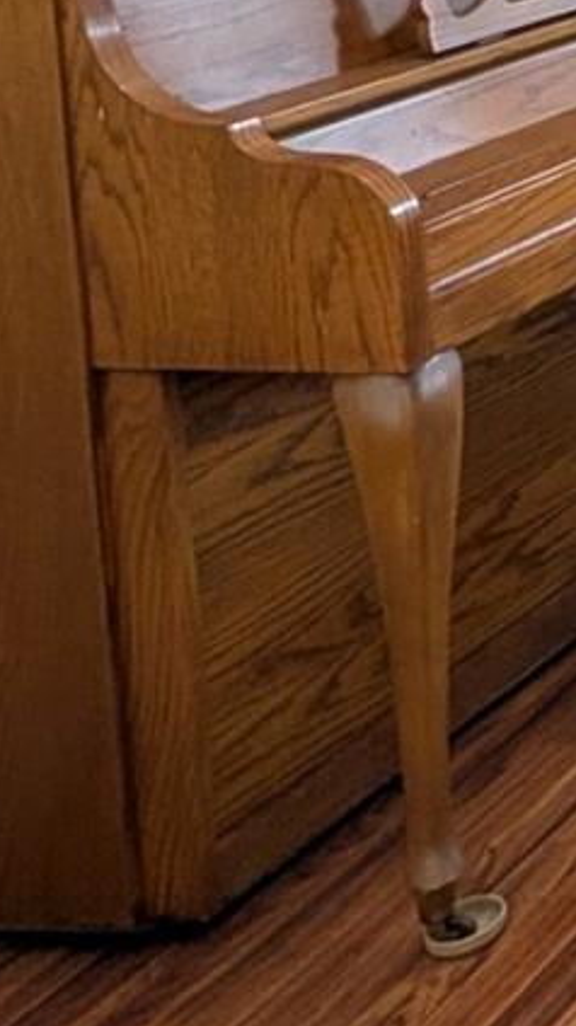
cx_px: 1888
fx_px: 1713
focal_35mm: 63
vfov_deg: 28.8
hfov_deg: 10.3
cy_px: -208
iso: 51
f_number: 1.7
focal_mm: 2.02
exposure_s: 1/260
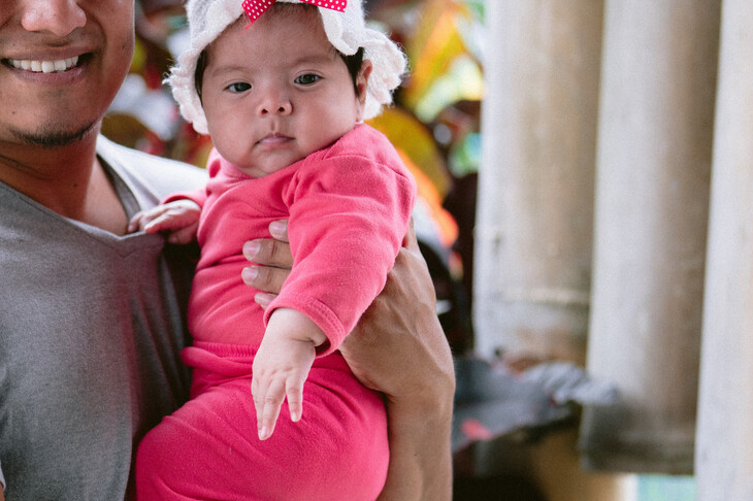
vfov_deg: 10.0
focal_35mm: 137
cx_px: 0
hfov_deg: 14.7
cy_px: 256
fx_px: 2864
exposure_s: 1/640
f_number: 1.4
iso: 250
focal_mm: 50
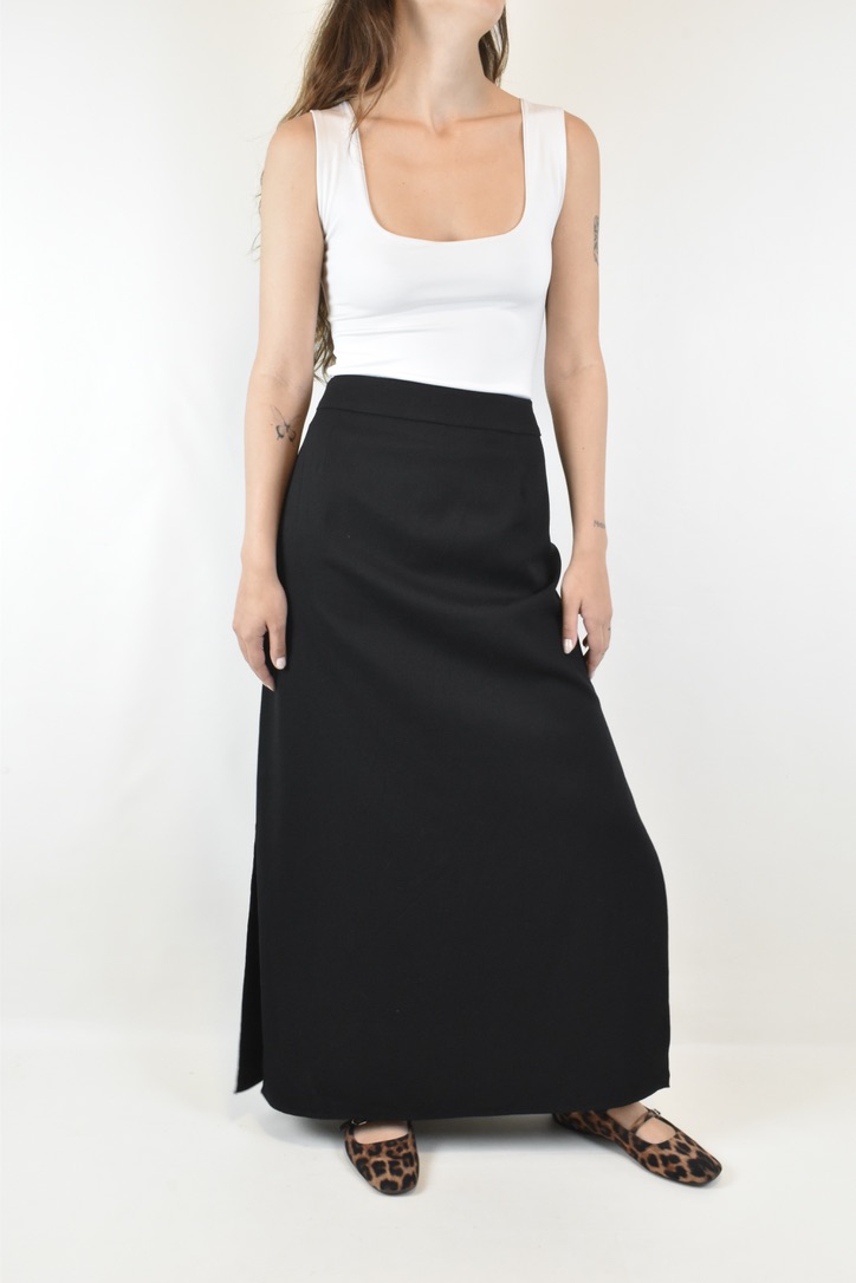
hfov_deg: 38.4
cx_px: 428
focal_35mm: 34
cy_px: 642
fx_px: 1230
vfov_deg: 55.1
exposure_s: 1/20
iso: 1600
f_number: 16
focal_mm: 23
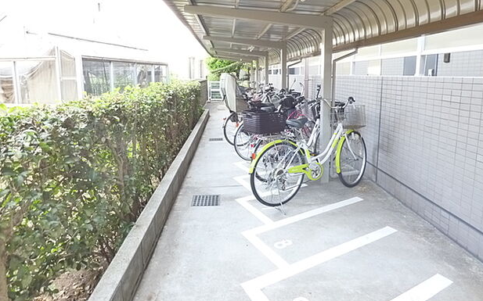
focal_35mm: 22
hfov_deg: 79.7
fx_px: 289
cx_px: 236
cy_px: 118
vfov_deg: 54.5
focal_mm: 3.58
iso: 400
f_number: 5.6
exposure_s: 1/13
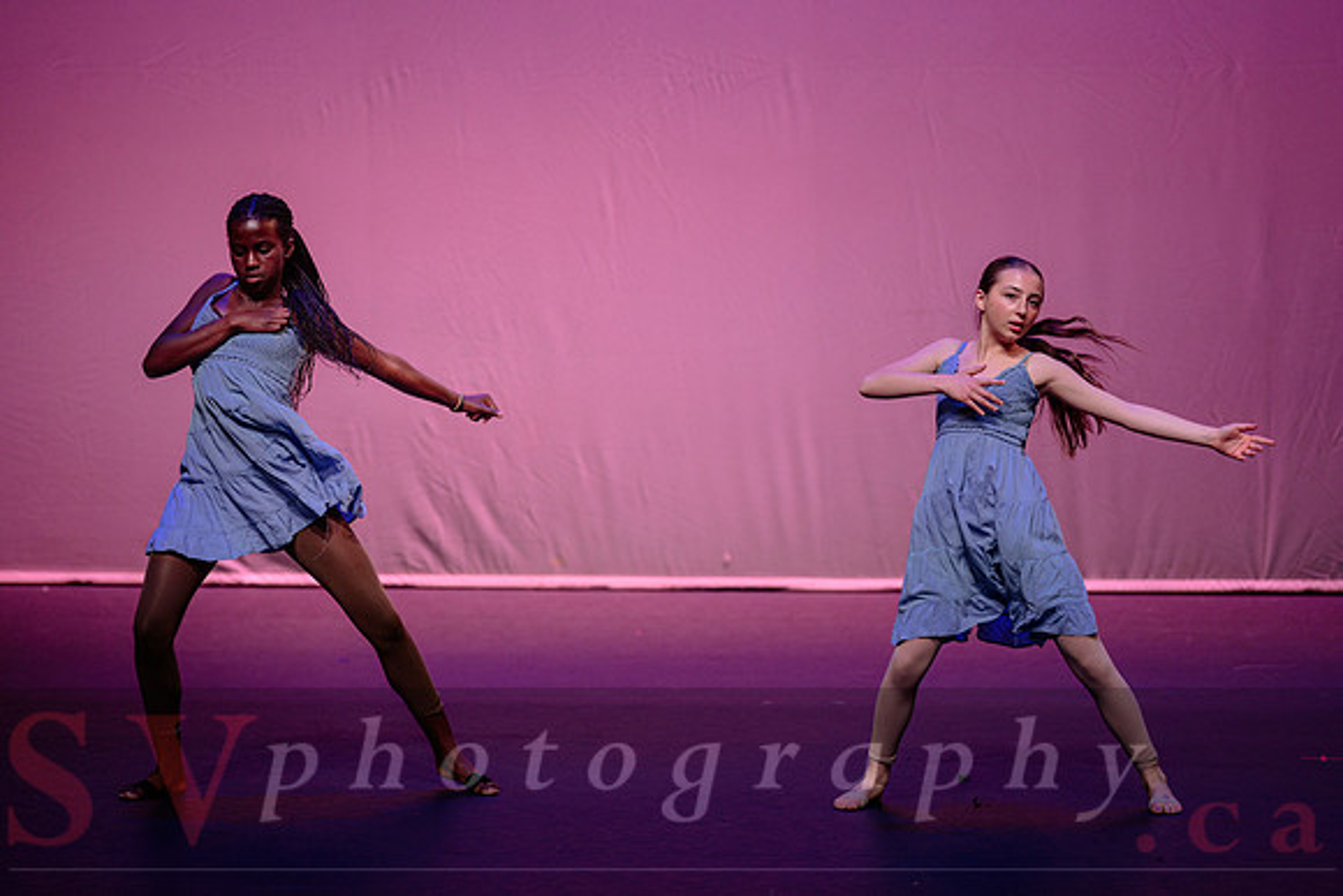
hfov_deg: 11.4
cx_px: 685
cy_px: 492
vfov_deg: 7.6
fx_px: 6748
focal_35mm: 181
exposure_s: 1/500
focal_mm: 160
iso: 1250
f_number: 2.8
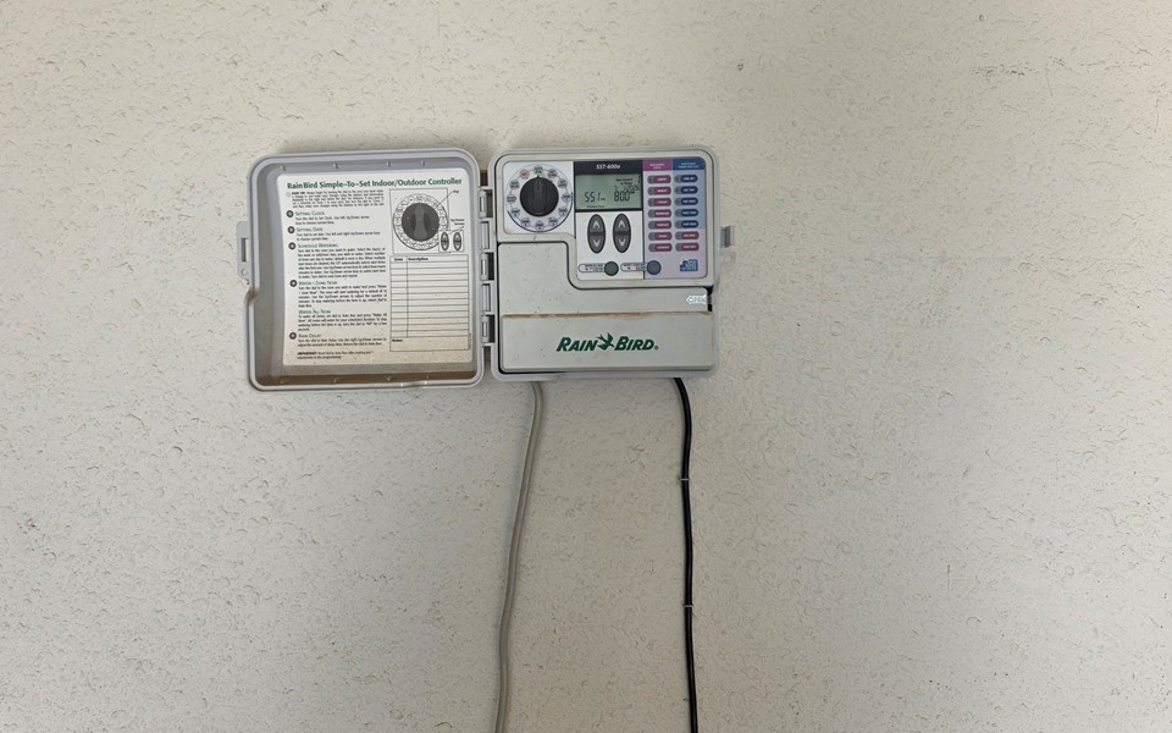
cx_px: 559
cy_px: 313
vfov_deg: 47.4
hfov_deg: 70.4
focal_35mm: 26
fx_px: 830
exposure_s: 1/150
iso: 12
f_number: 1.7
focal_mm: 6.3
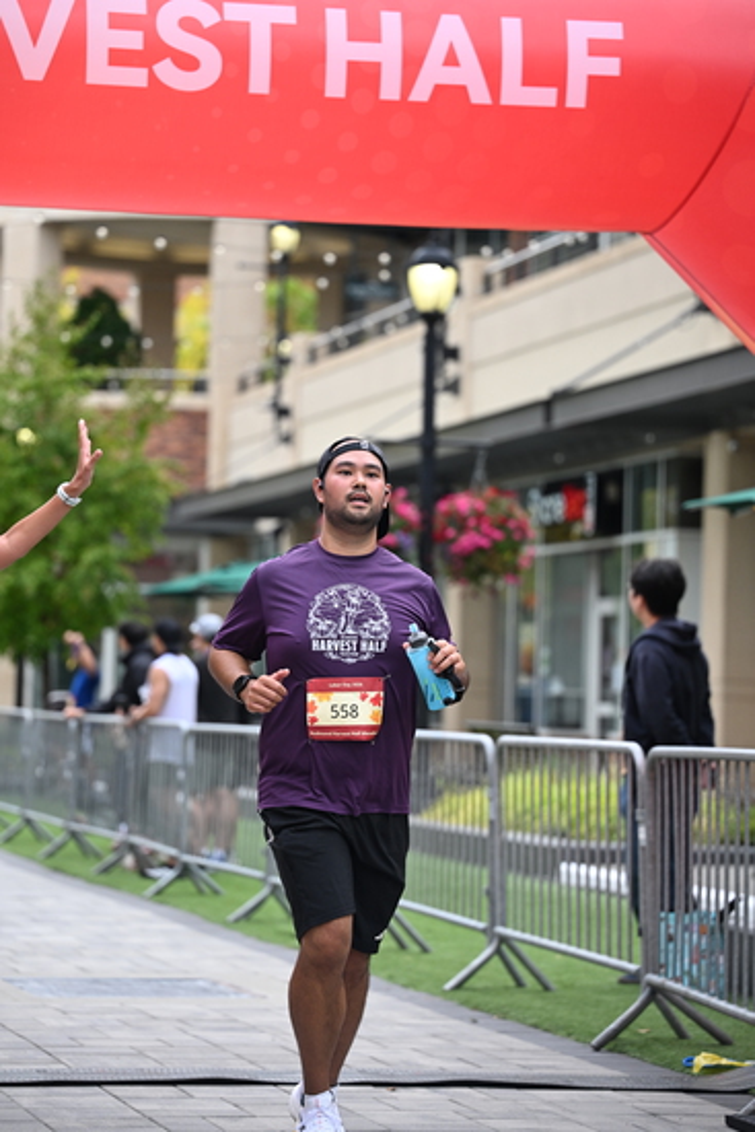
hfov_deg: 13.3
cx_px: 378
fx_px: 3238
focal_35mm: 103
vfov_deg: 19.8
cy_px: 566
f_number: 2.8
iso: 640
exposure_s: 1/2500
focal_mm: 103
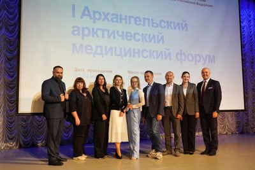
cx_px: 128
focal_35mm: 36
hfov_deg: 53.1
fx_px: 255
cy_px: 85
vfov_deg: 36.9
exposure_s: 1/125
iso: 2500
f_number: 5.6
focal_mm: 36
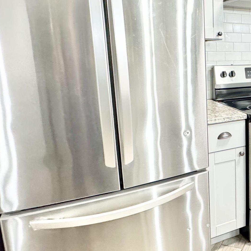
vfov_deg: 45.8
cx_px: 264
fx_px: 295
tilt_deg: -11.1
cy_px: 103
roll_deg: -1.4
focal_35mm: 36
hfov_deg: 39.3
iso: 1000
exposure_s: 1/60
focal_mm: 2.22
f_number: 2.2
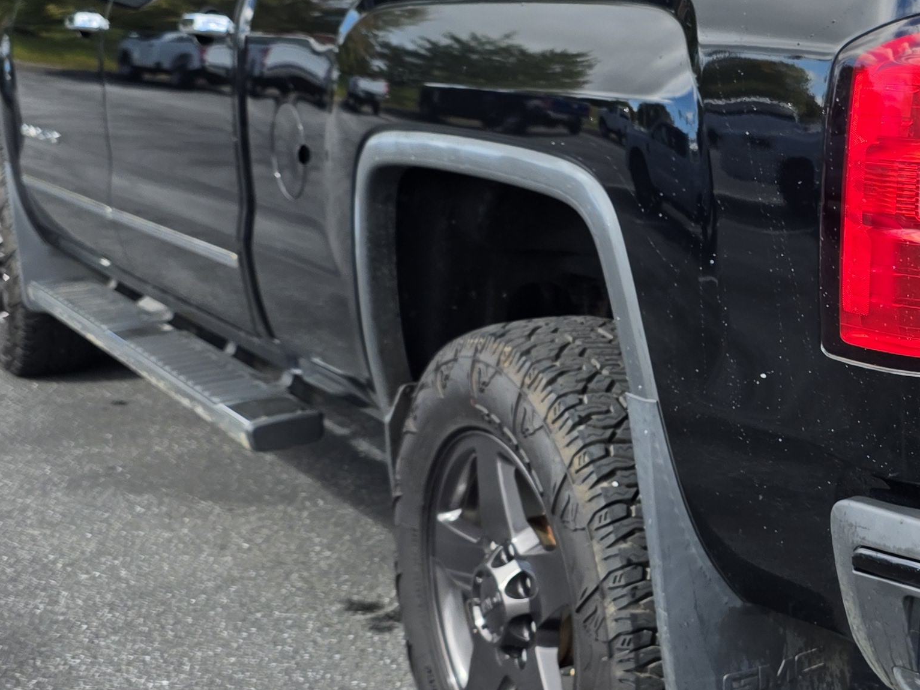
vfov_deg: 24.4
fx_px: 1595
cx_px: 872
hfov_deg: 30.4
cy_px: 282
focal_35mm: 60
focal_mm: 6.3
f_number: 1.7
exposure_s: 1/2198
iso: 80
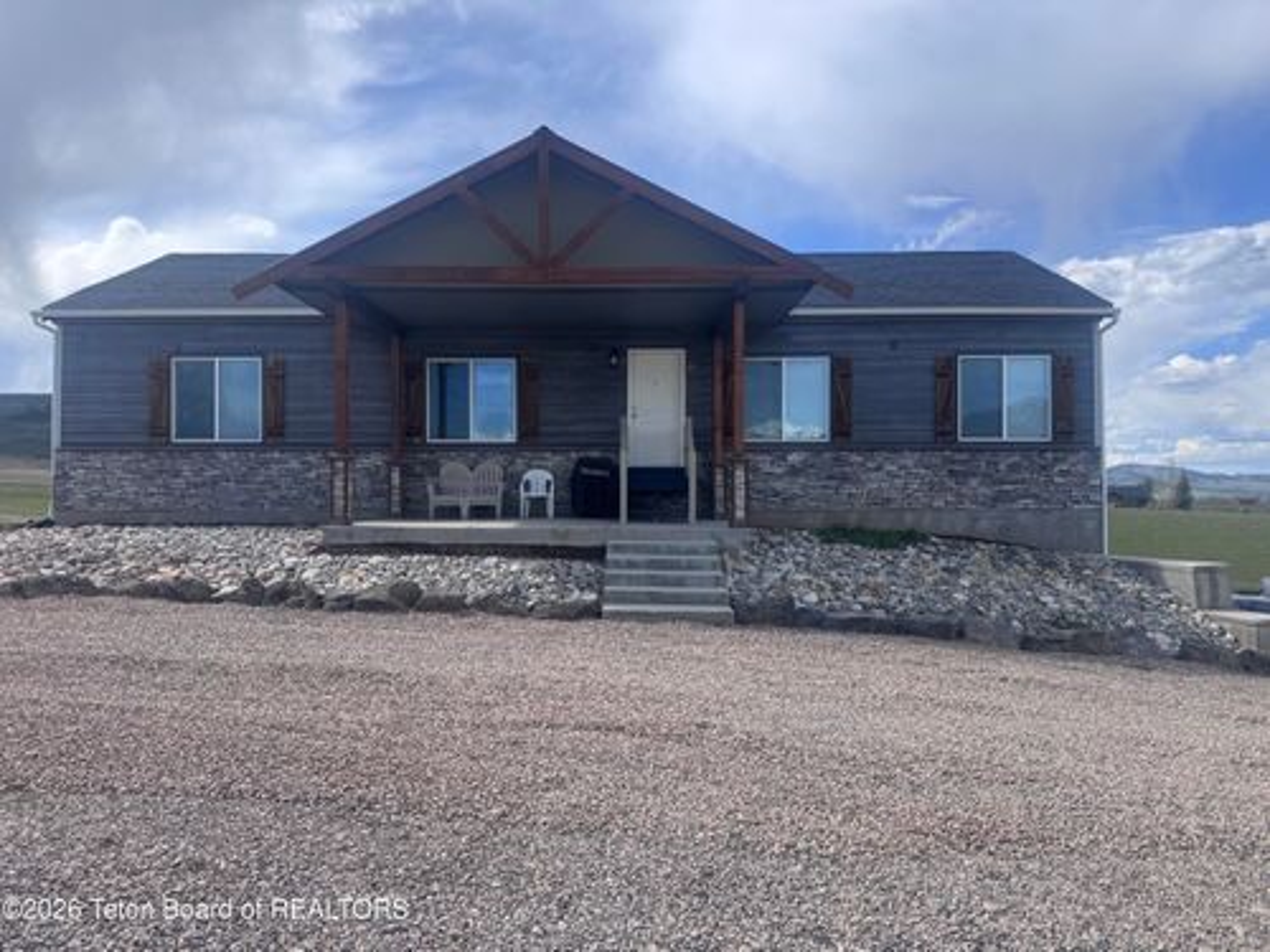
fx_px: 881
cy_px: 476
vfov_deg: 56.8
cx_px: 635
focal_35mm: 24
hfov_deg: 71.6
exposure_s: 1/4049
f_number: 1.78
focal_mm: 6.76
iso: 80
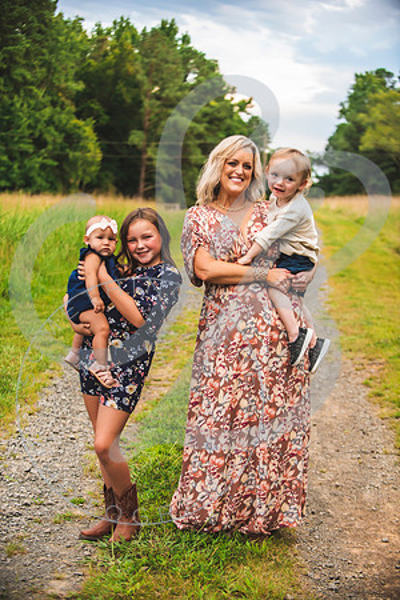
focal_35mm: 70
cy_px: 300
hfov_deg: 19.5
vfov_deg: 28.8
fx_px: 1167
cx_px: 200
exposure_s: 1/250
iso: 320
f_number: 4
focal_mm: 70
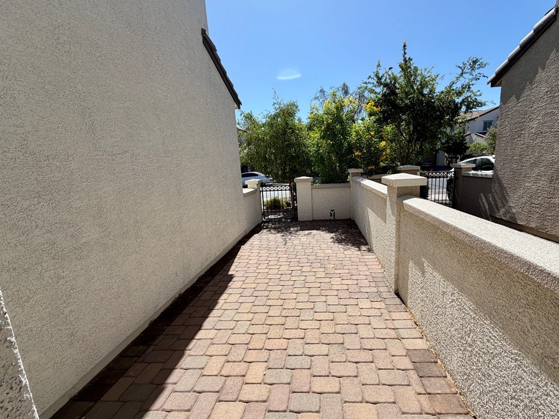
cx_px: 308
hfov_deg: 94.2
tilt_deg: -11.9
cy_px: 213
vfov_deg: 78.1
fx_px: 258
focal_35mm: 16
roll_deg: +2.7
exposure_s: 1/853
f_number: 2.2
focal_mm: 2.22
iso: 20
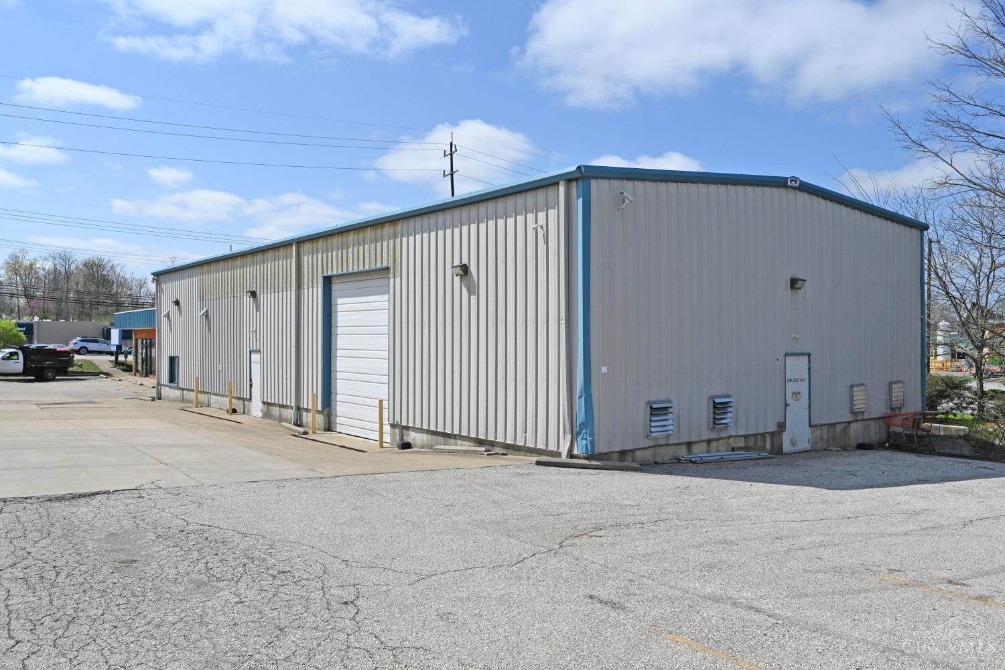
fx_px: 754
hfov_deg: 67.4
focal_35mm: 27
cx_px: 502
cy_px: 335
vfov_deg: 47.9
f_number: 8
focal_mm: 27
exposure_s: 1/500
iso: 100
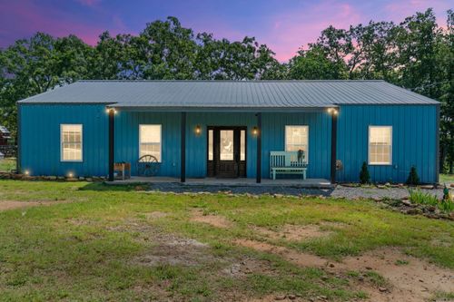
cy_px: 151
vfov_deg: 47.9
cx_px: 227
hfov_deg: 67.4
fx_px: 340
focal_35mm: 27
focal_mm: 18
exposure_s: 1/400
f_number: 9
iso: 250
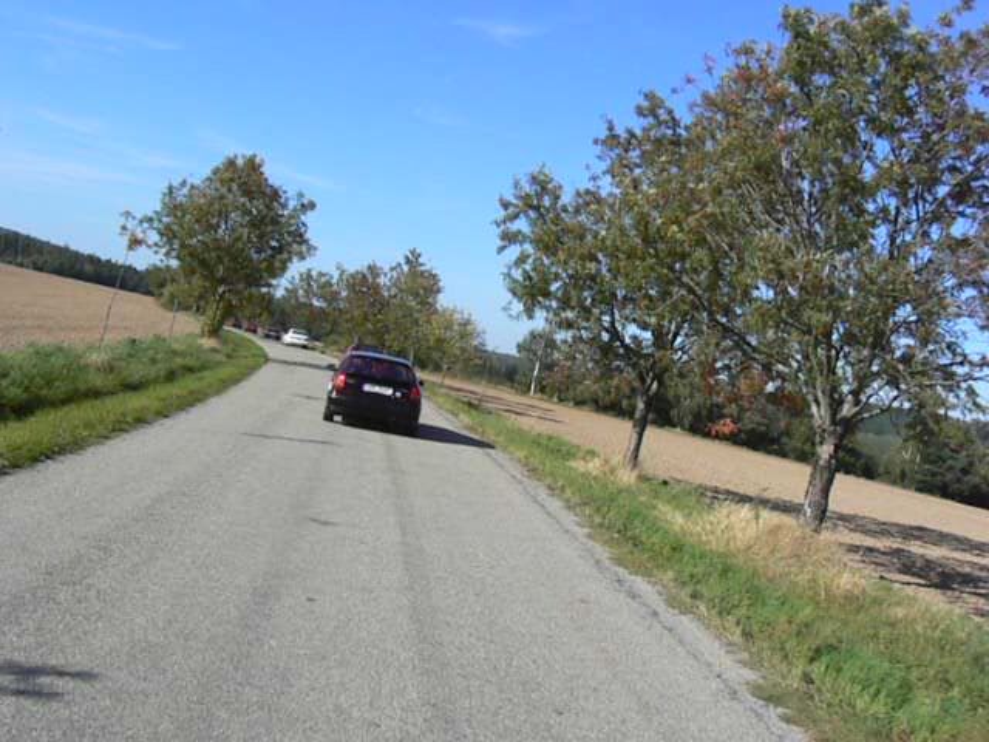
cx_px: 494
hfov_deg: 51.4
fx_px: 1029
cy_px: 371
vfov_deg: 39.7
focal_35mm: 36
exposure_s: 1/1000
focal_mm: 6
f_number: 8
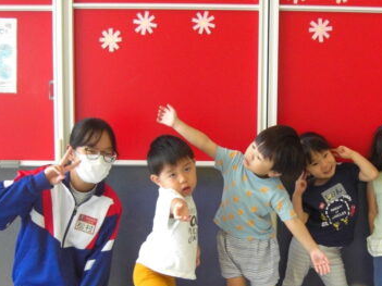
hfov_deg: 29.5
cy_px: 182
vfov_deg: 22.5
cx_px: 271
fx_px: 717
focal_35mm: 65
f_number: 2.8
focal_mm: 7.9
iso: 400
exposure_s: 1/125
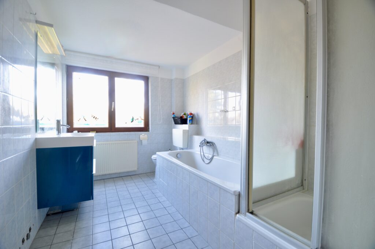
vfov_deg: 77.2
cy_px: 124
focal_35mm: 15
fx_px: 156
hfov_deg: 100.5
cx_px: 188
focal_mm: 10
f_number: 3.5
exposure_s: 1/13
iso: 200
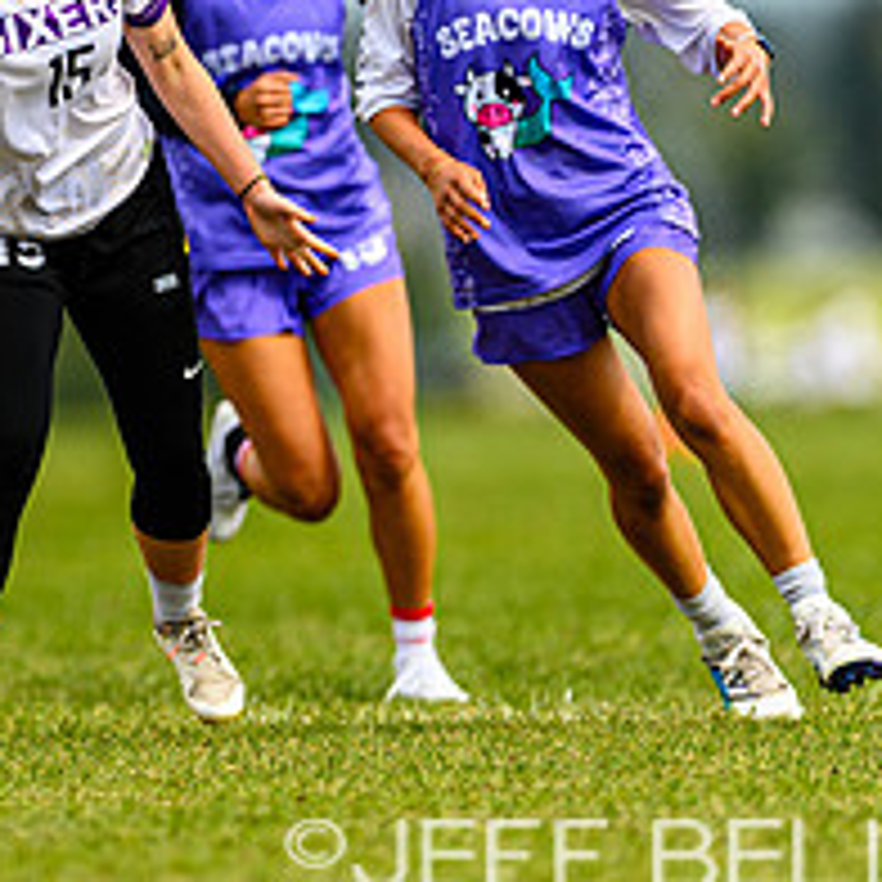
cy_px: 169
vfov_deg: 1.7
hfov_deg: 1.7
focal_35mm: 1004
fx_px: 28942
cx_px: -14
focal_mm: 400
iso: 100
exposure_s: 1/2000
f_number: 3.2
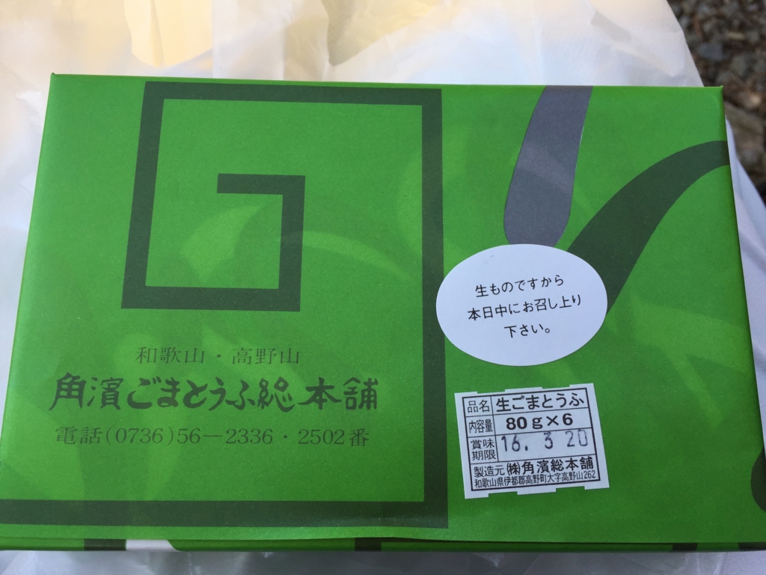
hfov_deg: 61.7
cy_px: 288
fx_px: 642
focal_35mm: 29
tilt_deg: -75.1
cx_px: 383
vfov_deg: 48.2
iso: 32
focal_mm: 4.15
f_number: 2.2
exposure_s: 1/430
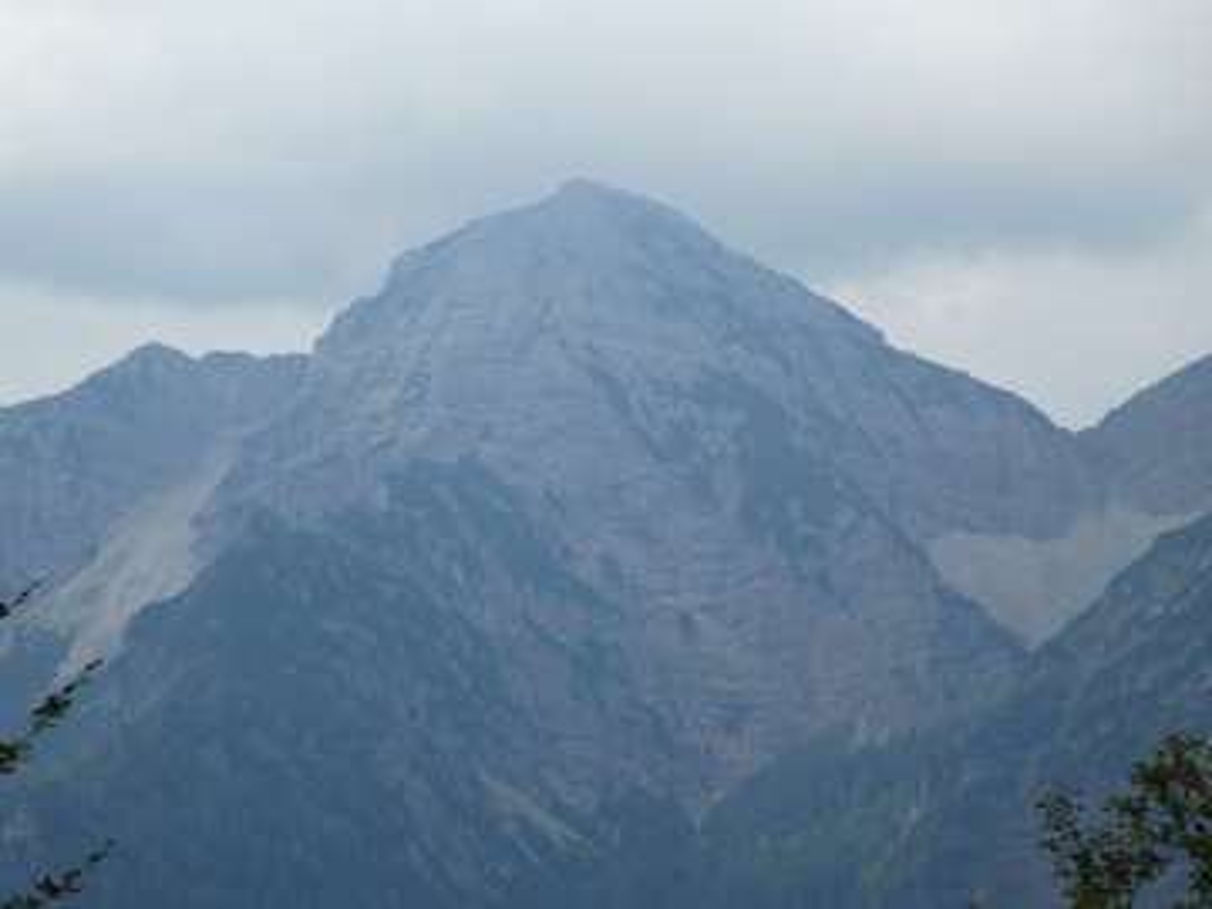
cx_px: 606
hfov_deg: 14.6
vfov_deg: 11.0
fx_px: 4727
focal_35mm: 135
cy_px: 454
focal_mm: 24.2
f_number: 5.3
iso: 80
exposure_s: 1/500
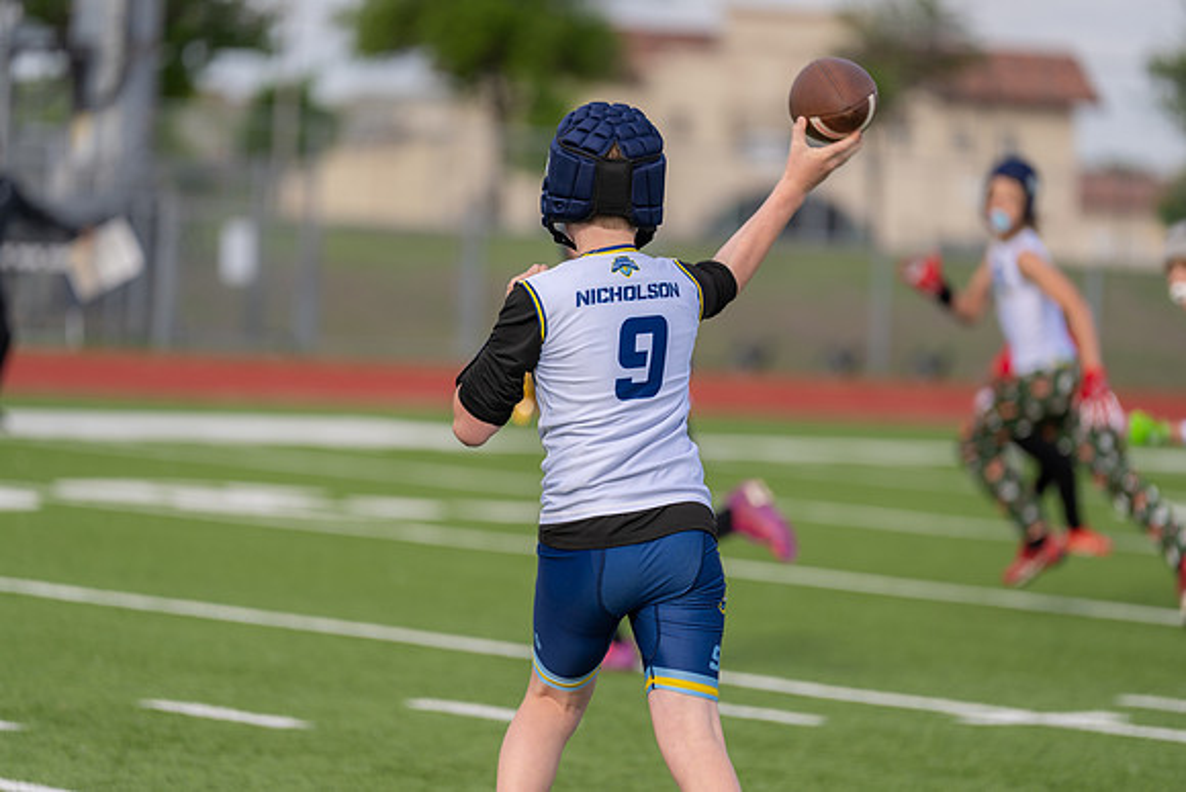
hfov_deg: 10.3
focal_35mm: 200
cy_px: 396
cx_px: 593
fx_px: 6590
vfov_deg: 6.9
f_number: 2.8
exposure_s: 1/1000
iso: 100
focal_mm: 200
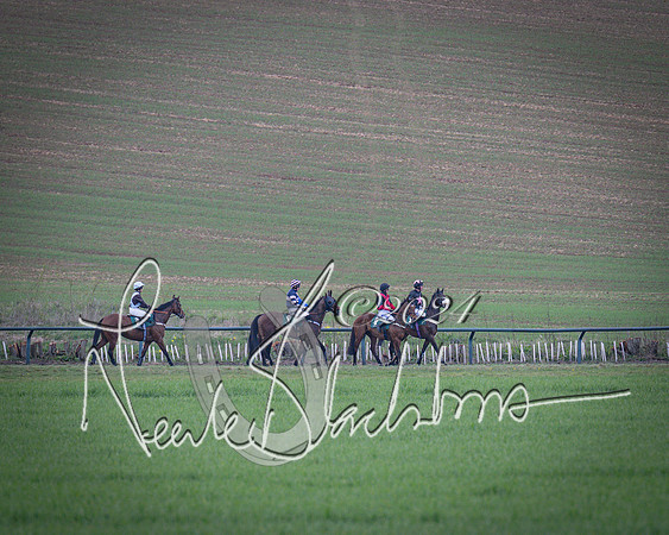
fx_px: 12855
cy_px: 238
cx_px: 487
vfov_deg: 2.4
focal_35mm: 649
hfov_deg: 3.0
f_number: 5
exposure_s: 1/1600
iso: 800
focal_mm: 280
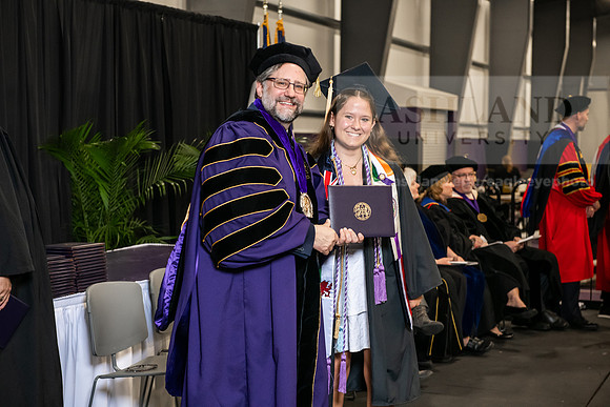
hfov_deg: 28.8
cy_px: 204
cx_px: 305
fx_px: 1186
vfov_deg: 19.5
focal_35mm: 70
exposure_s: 1/200
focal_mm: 70
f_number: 5
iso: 2500
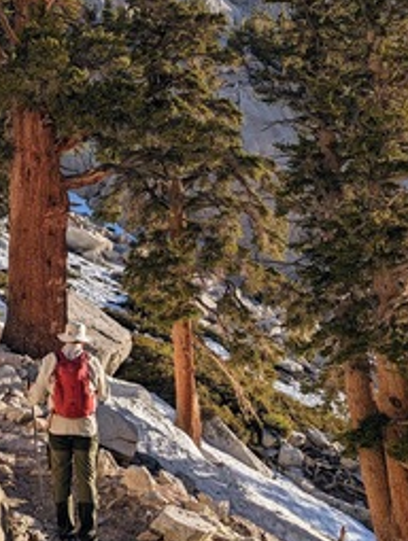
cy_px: 155
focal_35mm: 49
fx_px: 768
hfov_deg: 28.1
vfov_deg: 38.1
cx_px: 8
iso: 44
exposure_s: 1/1300
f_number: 1.85
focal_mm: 6.81
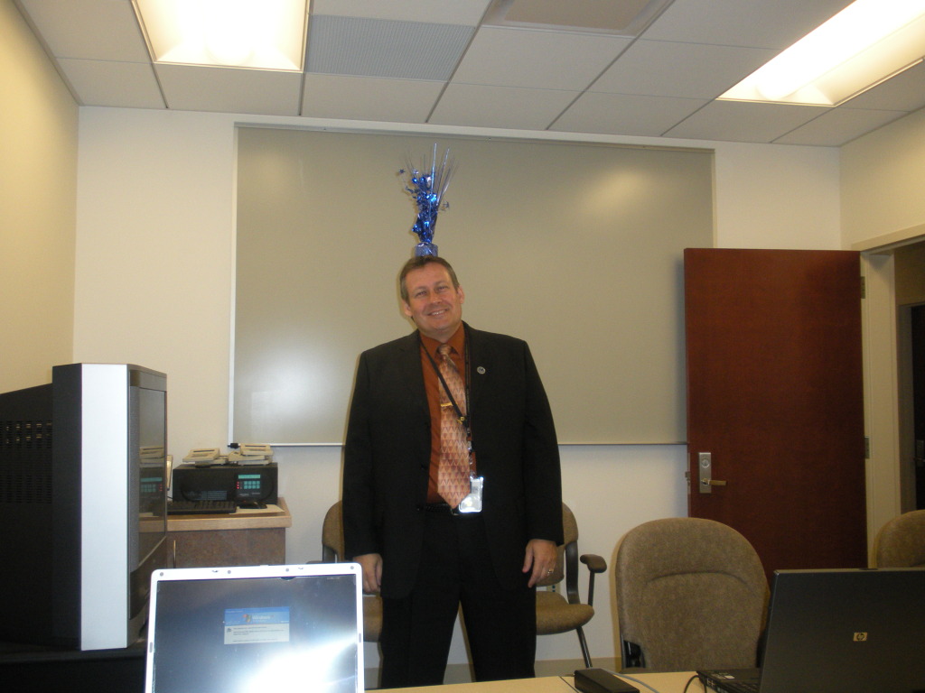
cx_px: 462
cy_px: 346
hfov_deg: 51.4
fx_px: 962
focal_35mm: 36
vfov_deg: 39.7
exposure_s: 1/44.5
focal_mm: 6.3
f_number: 3.5
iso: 191
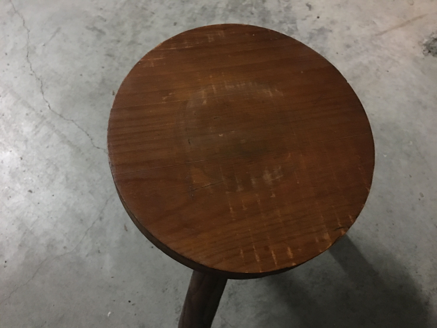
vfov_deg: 48.2
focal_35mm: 29
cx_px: 218
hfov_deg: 61.7
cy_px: 164
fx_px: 366
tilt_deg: -66.8
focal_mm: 4.15
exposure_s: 1/4
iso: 160
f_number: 2.2
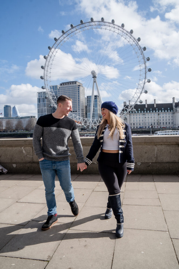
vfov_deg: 67.4
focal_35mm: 27
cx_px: 90
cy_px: 134
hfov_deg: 47.9
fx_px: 201
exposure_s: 1/100
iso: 100
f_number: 10
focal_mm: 18
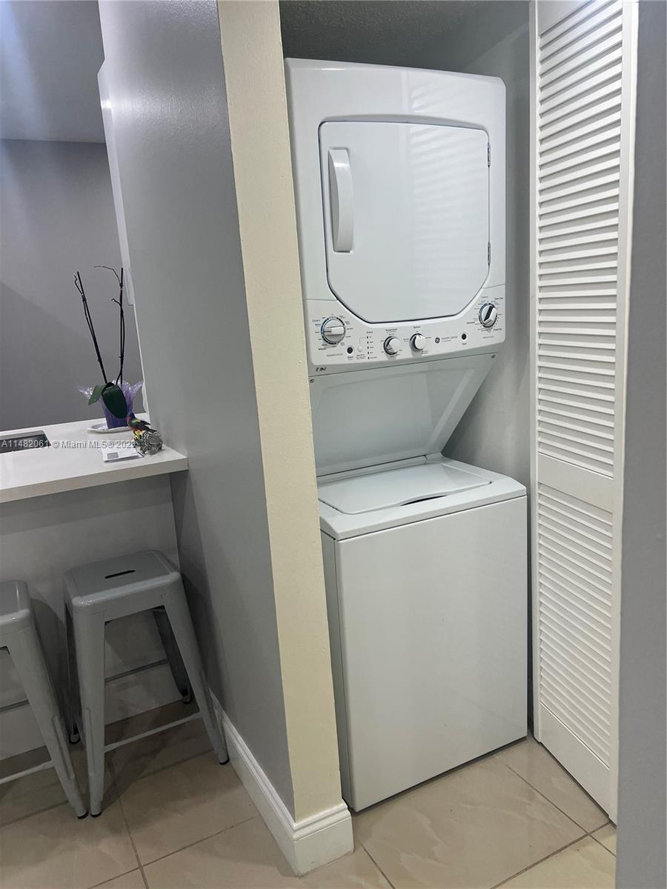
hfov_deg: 53.1
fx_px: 668
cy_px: 444
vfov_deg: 67.3
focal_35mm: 26
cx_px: 334
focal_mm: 5.7
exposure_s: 1/120
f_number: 1.5
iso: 80
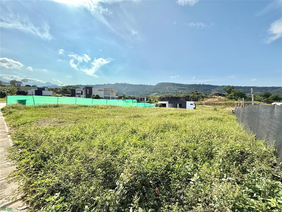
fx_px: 114
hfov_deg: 102.1
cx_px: 141
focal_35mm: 14
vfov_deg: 85.7
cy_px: 106
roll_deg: -0.1
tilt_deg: -2.2
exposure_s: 1/3663
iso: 50
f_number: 2.2
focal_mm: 2.22
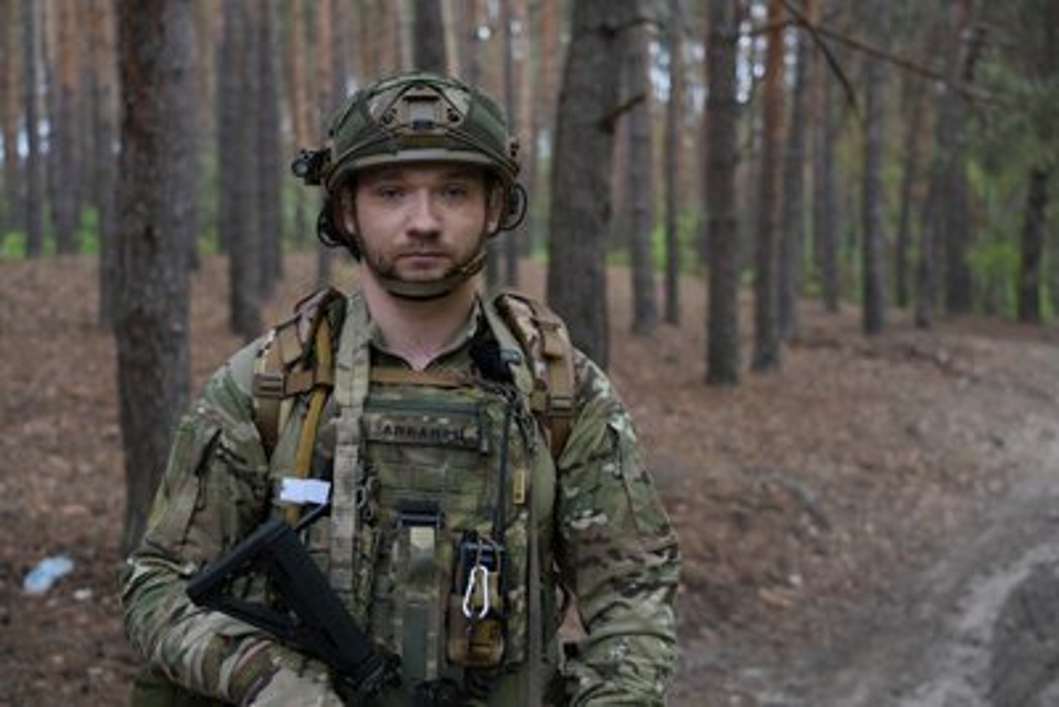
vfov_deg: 27.5
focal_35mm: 49
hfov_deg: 40.3
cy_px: 354
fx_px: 1442
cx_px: 530
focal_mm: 49
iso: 100
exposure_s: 1/125
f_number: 4
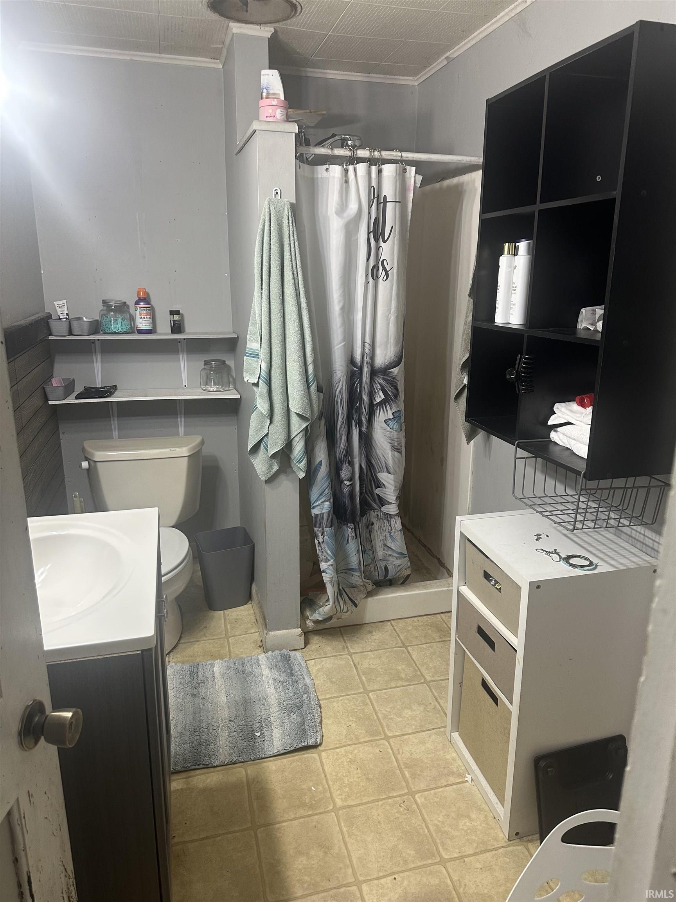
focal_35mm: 24
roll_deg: -0.8
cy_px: 451
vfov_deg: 71.6
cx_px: 338
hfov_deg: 56.8
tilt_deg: -14.5
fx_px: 625
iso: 160
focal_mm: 6.86
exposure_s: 1/60
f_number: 1.78
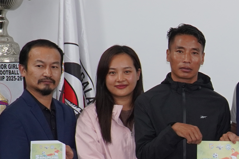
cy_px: 137
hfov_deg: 18.3
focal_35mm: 105
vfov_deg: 13.0
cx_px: 298
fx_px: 697
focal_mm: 18
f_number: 5
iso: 500
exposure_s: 1/80
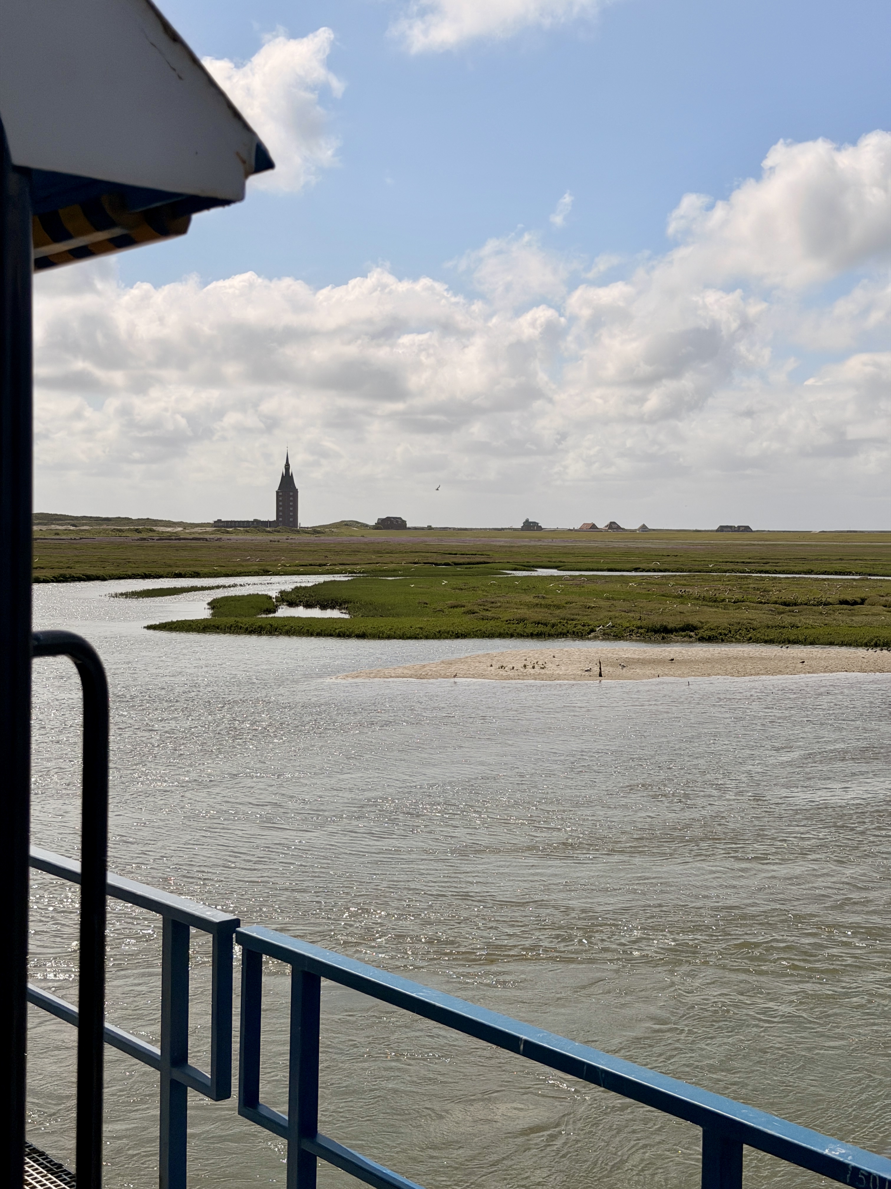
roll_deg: -1.0
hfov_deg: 30.3
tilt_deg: -1.1
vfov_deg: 39.7
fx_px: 1647
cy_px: 594
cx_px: 446
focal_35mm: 48
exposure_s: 1/27778
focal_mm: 6.76
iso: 80
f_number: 1.78
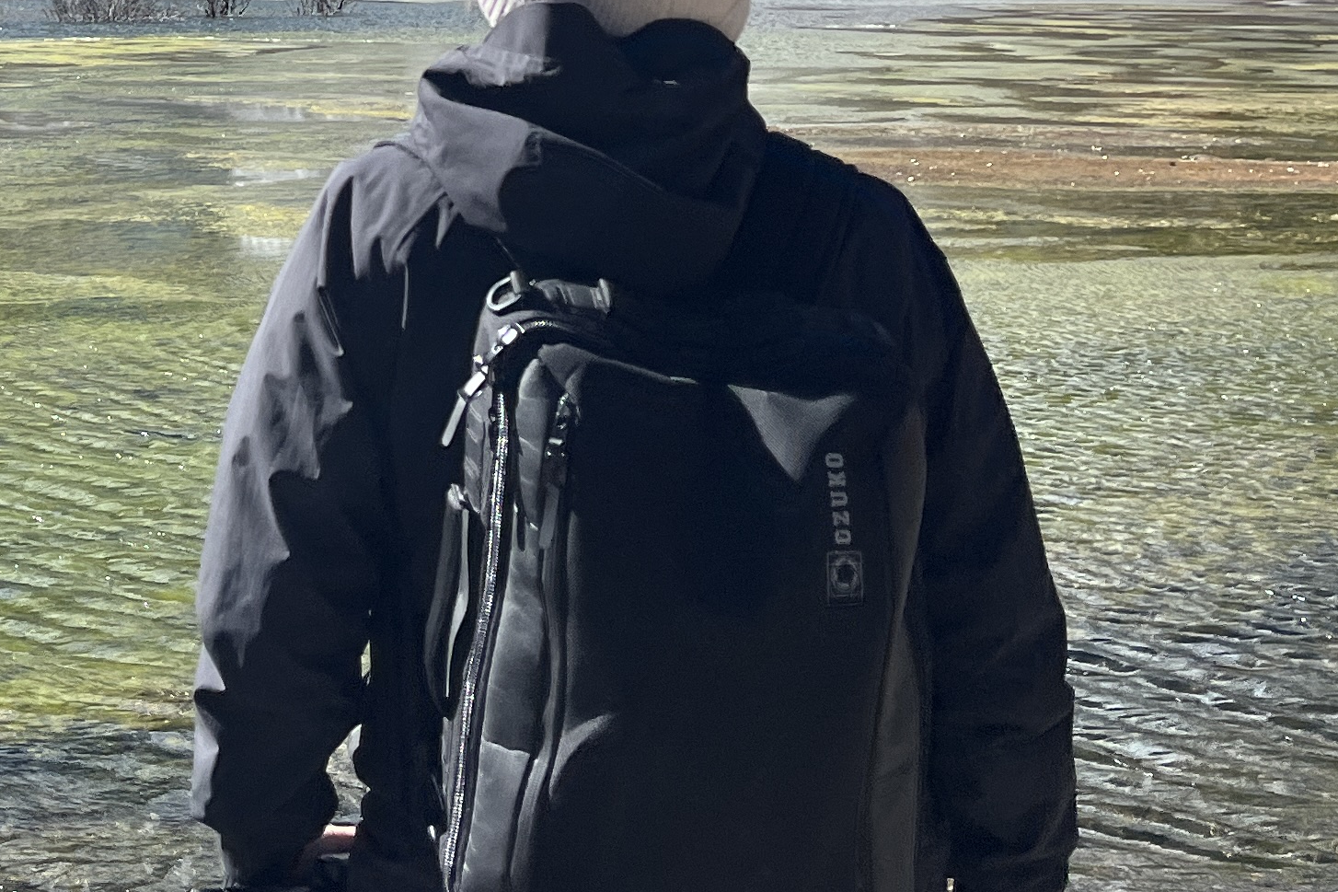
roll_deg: -1.2
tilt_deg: +2.5
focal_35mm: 75
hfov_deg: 25.2
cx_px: -103
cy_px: -469
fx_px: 2787
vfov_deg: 16.5
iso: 50
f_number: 1.6
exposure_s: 1/2825
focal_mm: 5.1
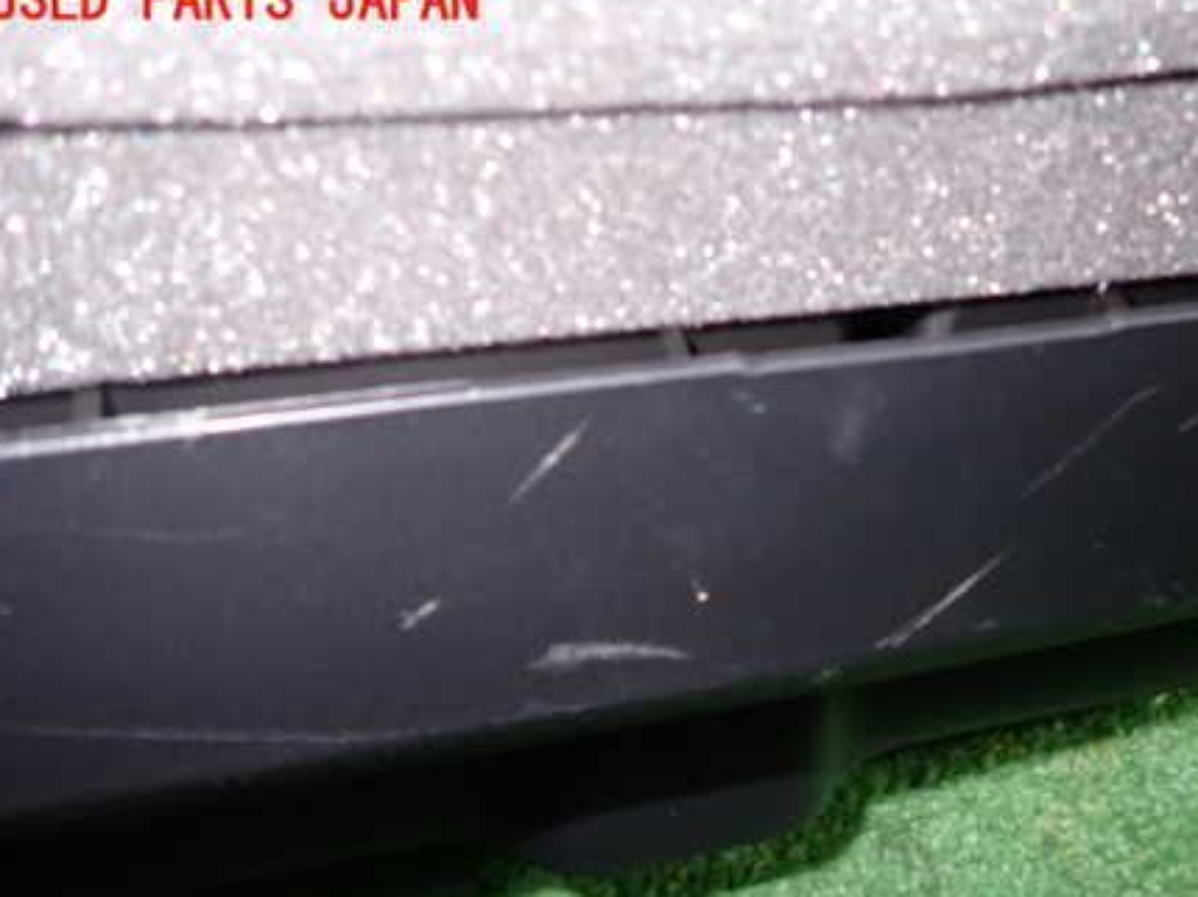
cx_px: 810
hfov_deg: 51.6
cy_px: 595
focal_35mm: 35
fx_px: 1210
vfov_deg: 40.2
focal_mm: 4.5
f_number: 5.6
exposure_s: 1/30
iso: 250
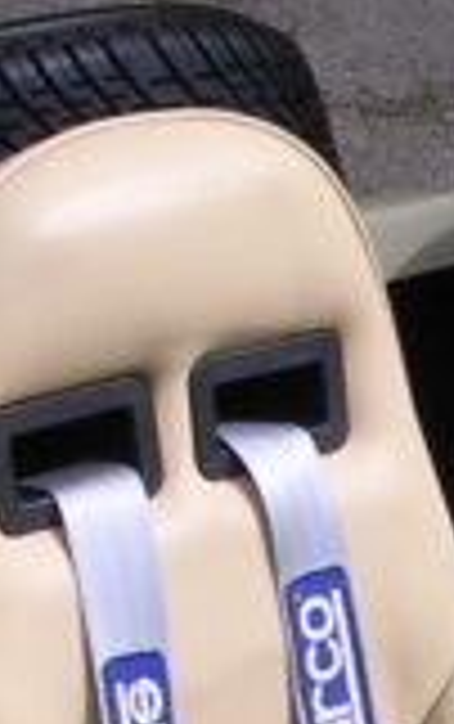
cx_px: 710
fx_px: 3791
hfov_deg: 6.7
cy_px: 854
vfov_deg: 10.7
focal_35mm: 192
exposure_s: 1/360
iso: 100
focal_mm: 5.8
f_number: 5.6
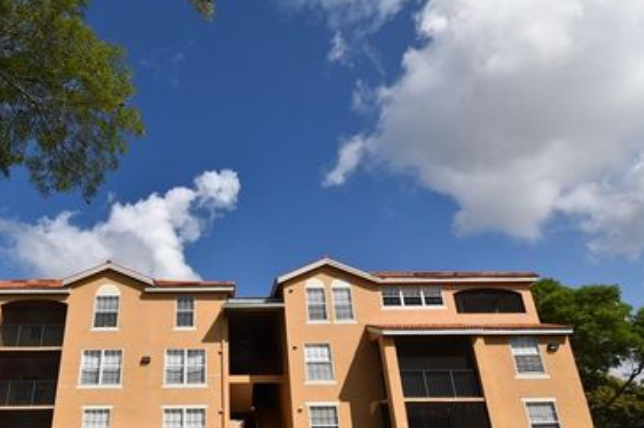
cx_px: 221
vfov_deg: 54.7
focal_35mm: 23
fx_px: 405
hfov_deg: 74.8
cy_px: 279
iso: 100
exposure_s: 1/400
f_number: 10
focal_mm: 11
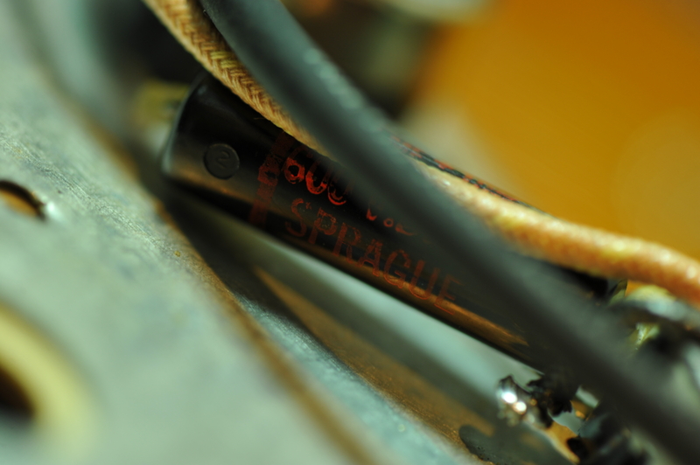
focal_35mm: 105
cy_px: 232
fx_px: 2040
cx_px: 350
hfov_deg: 19.5
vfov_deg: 13.0
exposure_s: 1/20
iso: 800
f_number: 5.6
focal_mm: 105
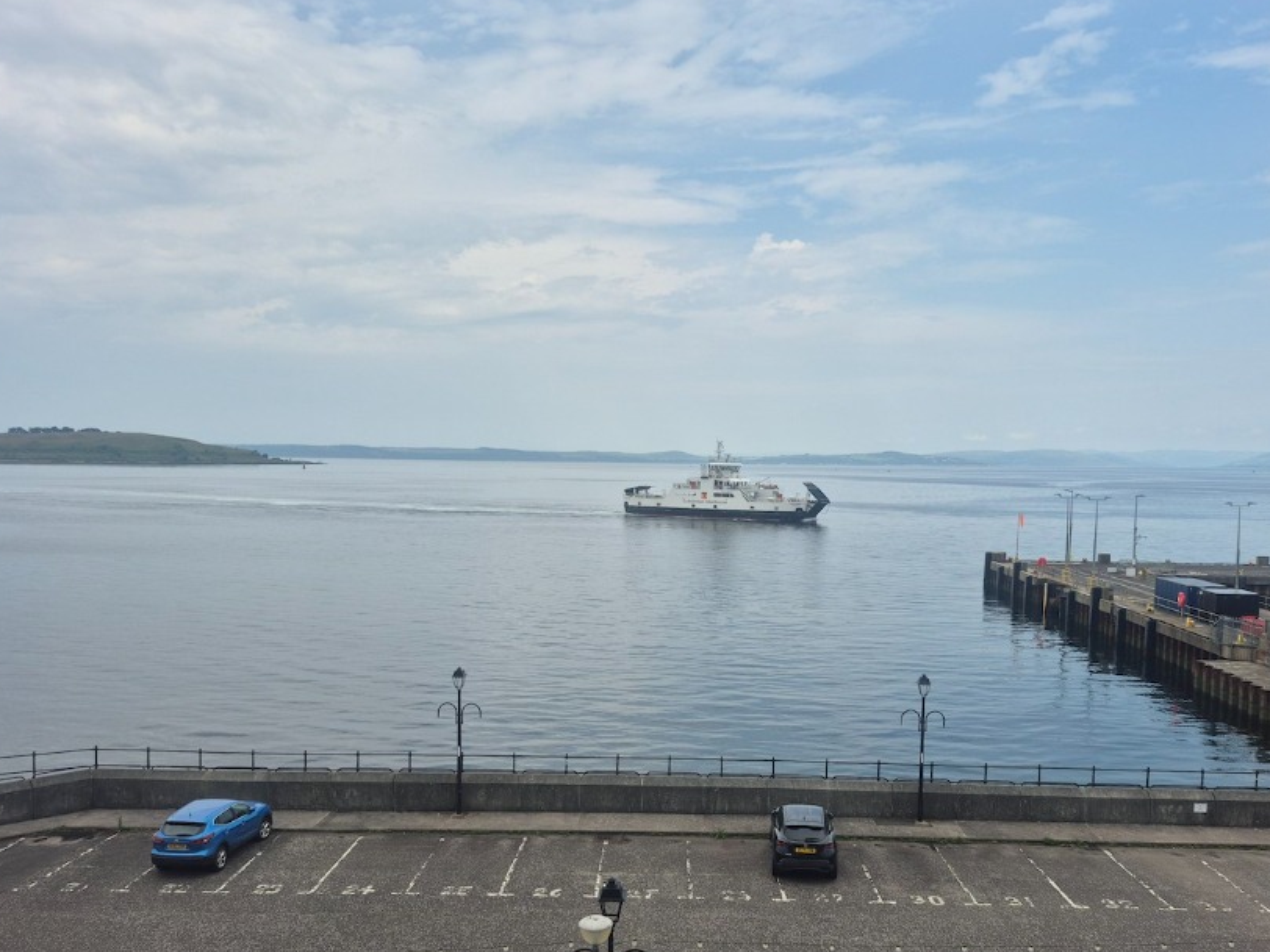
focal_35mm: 29
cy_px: 575
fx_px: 1064
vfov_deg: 47.9
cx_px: 677
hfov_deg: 61.6
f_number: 1.8
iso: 25
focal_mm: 5.4
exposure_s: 1/1552
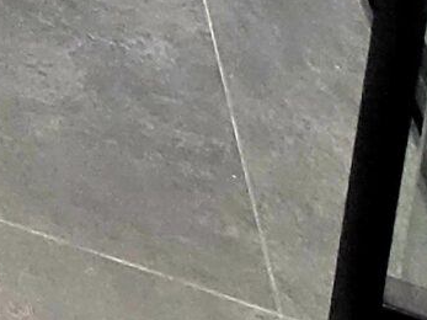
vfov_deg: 9.4
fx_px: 1184
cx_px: -607
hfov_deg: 14.0
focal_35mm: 96
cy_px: -800
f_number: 2.2
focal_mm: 1.74
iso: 320
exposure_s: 1/50
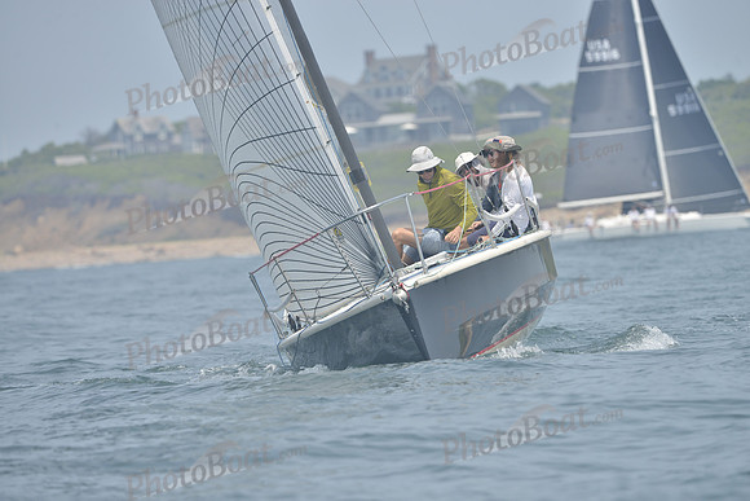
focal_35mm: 240
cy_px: 250
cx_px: 375
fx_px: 5001
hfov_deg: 8.6
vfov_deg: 5.7
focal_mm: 240
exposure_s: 1/1000
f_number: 7.1
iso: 280
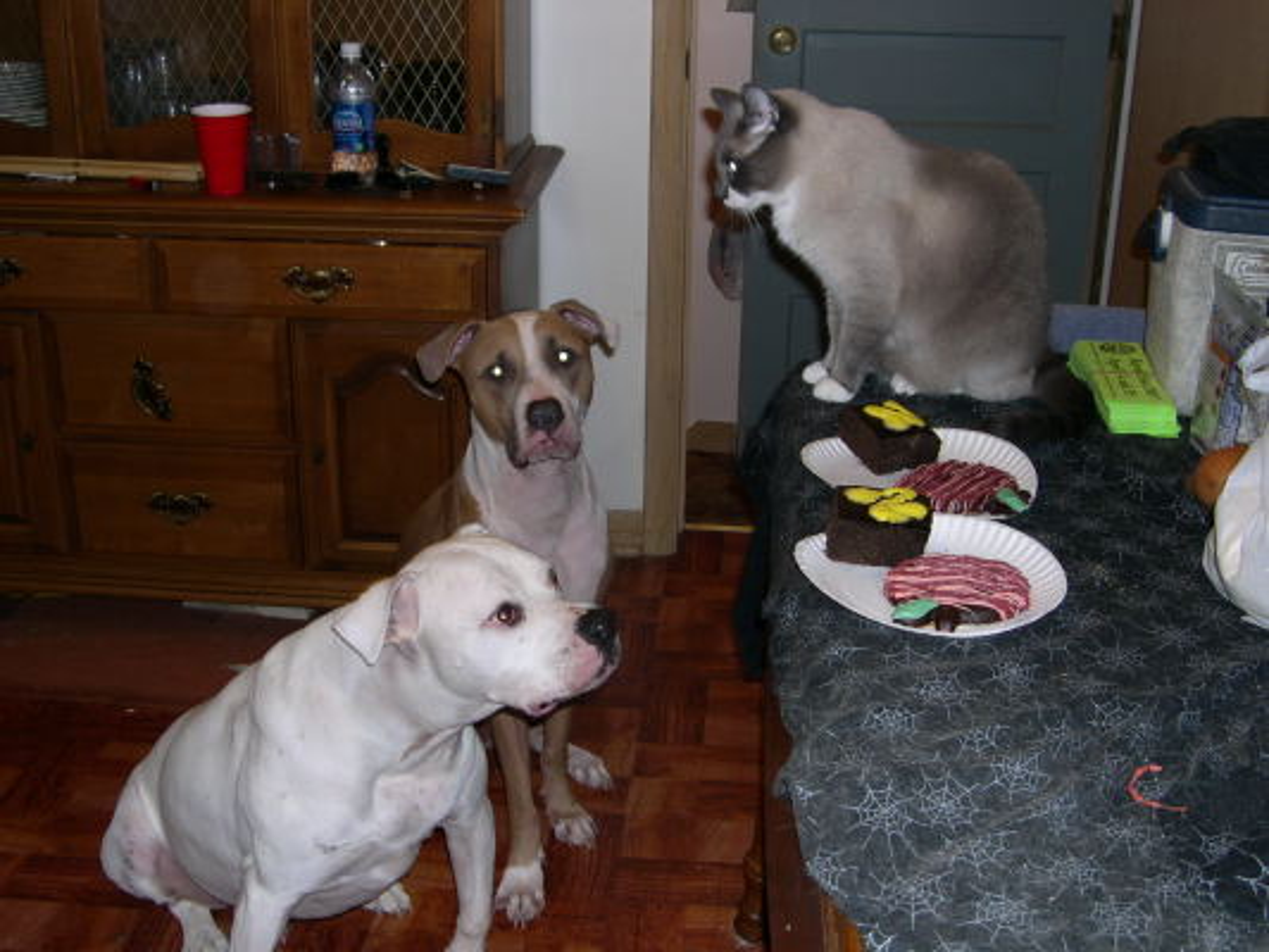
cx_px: 634
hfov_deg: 44.8
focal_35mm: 42
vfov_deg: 34.4
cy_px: 476
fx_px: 1540
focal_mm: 9
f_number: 2.9
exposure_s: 1/60
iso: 100
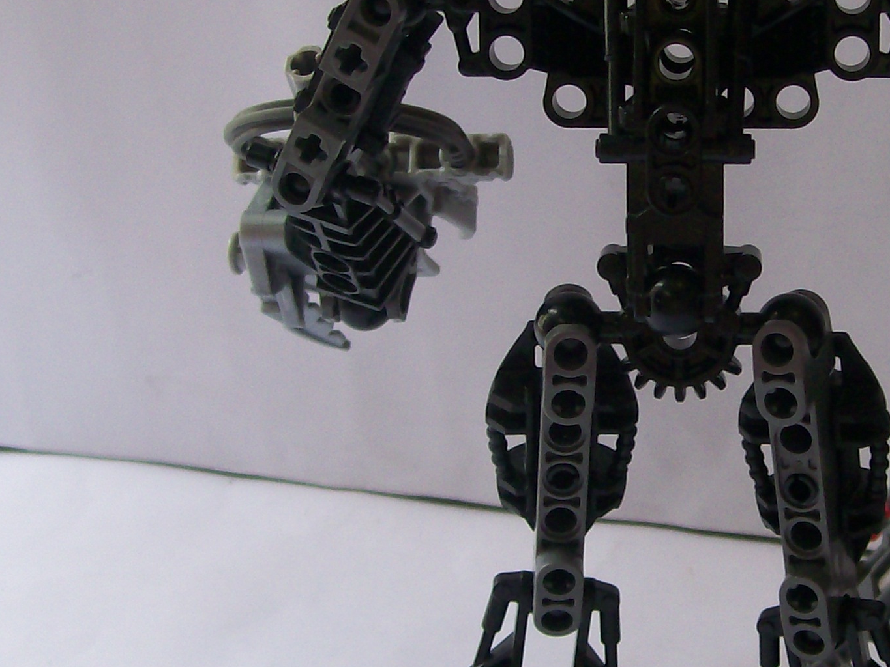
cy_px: 329
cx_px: 643
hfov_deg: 23.9
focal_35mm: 81
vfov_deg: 18.2
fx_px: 2083
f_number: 2.7
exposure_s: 1/73.3
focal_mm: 6
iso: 80
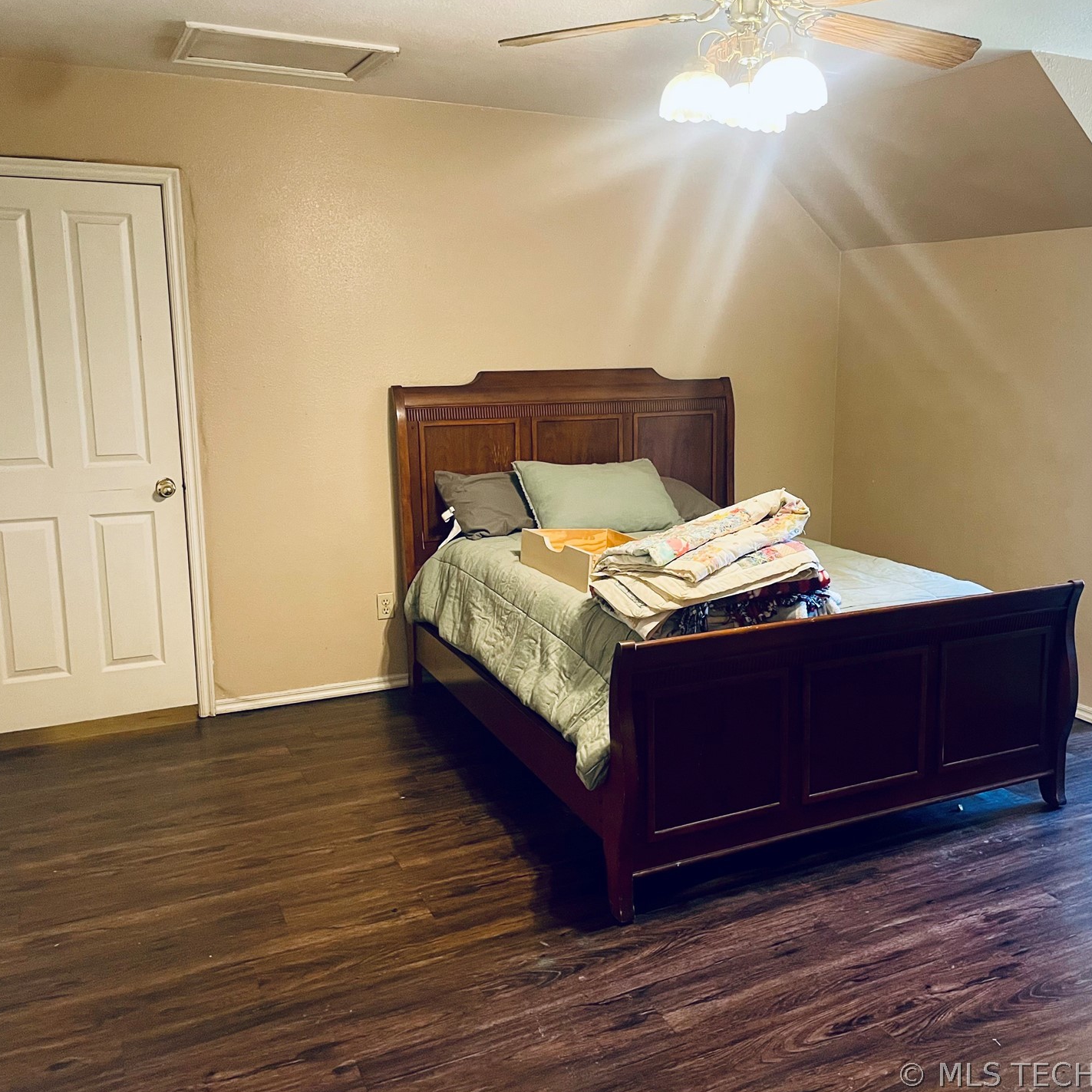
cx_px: 657
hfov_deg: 52.2
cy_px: 548
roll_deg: +0.0
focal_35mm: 31
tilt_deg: -9.5
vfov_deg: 52.5
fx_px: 1106
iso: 500
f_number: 1.6
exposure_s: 1/60
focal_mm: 4.2
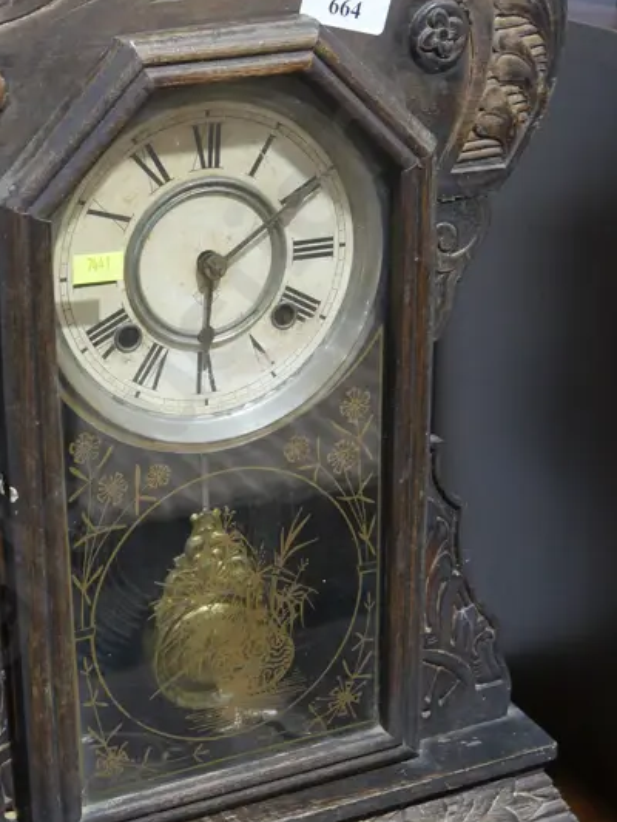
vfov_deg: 26.7
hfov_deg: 20.1
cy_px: 386
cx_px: 174
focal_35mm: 73
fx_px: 1734
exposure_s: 1/60
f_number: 4.1
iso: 1000
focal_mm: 19
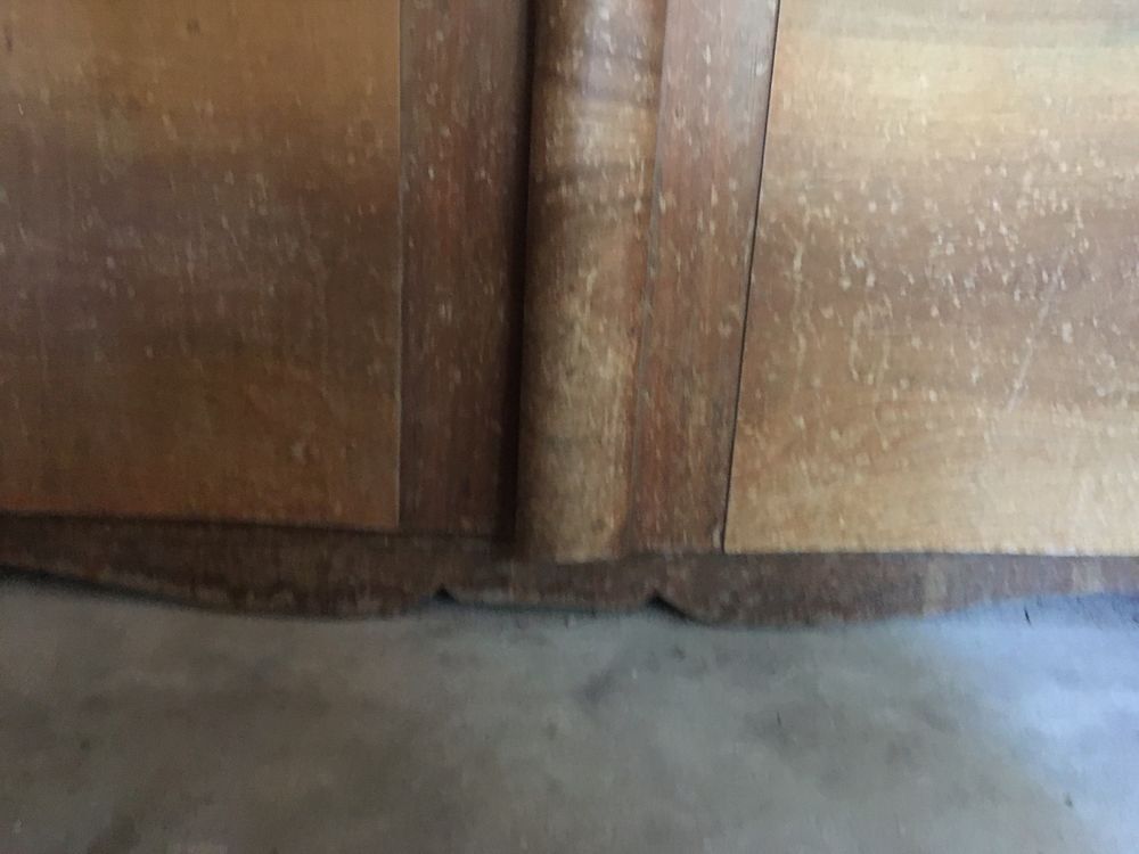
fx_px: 954
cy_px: 427
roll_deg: -3.5
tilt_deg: -19.4
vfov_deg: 48.2
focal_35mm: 29
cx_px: 570
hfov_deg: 61.7
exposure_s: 1/17
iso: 500
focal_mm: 4.15
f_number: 2.2
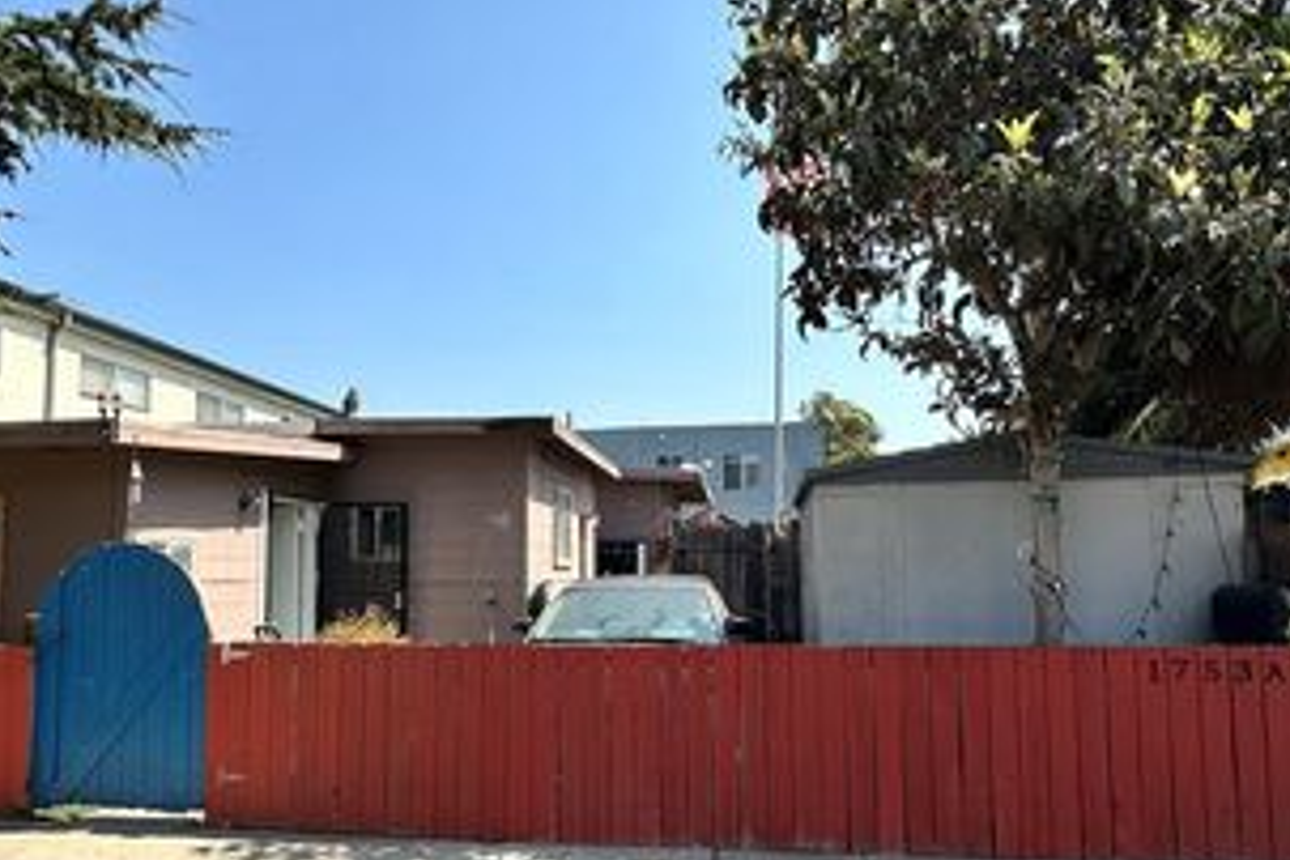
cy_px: 517
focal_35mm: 24
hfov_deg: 73.7
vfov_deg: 52.8
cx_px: 613
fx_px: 860
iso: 40
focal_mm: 2.22
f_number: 2.2
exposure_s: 1/1401
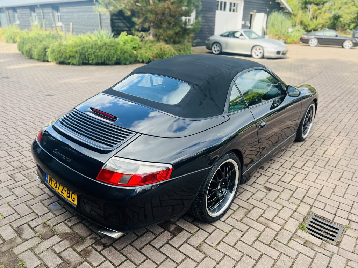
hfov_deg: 67.3
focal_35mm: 26
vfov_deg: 53.1
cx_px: 179
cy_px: 134
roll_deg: -0.6
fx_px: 269
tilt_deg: -23.1
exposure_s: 1/753
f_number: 1.5
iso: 50
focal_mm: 5.7
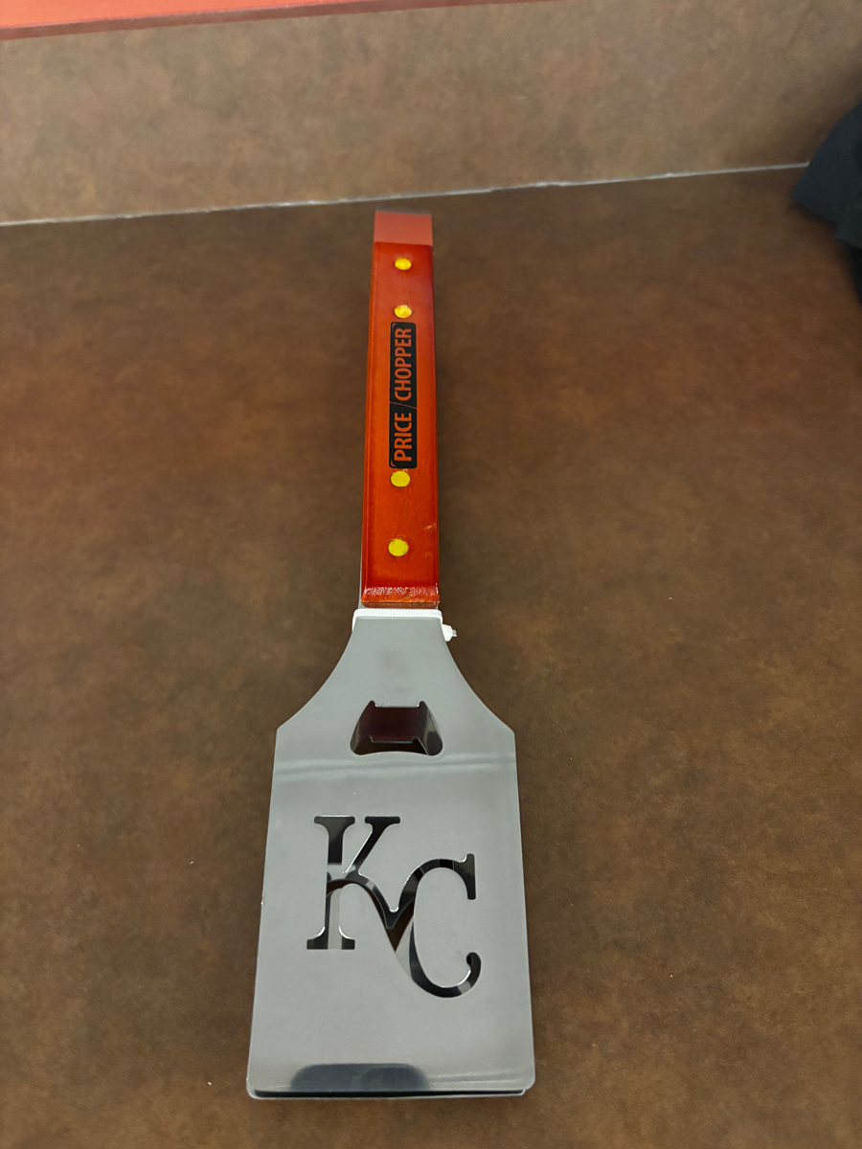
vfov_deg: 67.3
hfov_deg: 53.1
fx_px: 863
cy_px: 574
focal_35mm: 26
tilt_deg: -50.5
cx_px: 431
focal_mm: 5.96
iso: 640
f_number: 1.6
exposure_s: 1/30
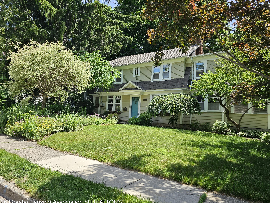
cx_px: 134
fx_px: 187
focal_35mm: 24
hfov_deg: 71.6
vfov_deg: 56.8
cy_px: 106
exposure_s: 1/289
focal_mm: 6.3
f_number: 1.7
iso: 10
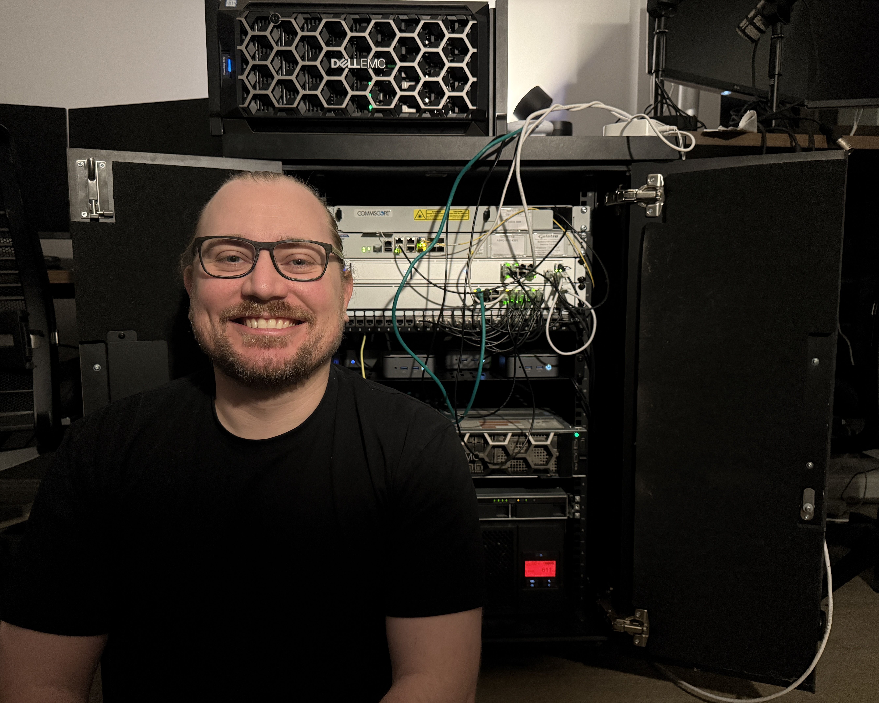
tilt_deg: -6.3
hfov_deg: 68.1
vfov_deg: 56.8
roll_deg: -0.6
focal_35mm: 25
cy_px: 352
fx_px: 650
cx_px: 434
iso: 1000
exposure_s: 1/28
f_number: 1.78
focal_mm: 6.76
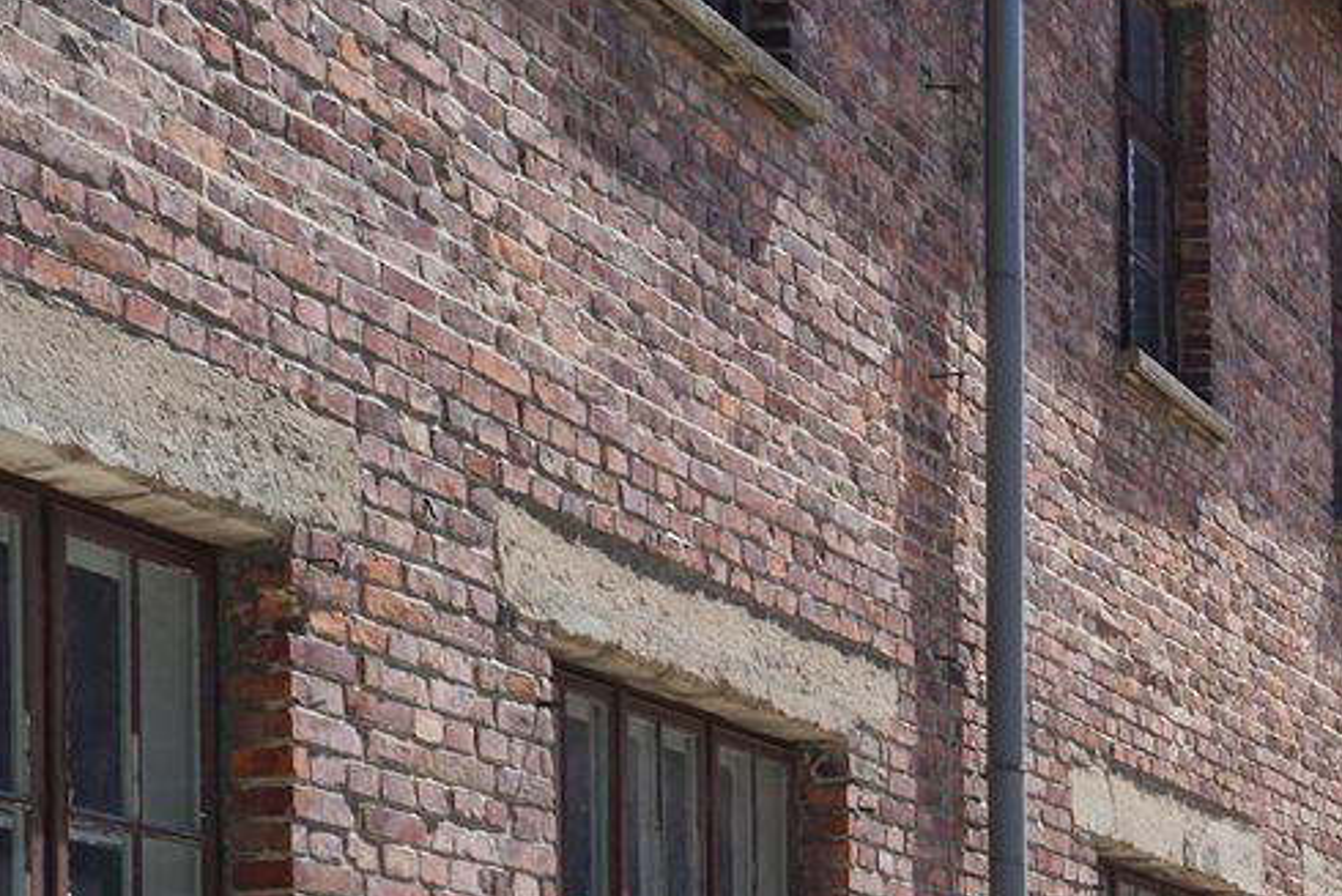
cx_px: 2451
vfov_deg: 13.5
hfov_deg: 17.0
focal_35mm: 98
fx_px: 3654
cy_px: 1134
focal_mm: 24
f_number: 11
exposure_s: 1/100
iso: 100
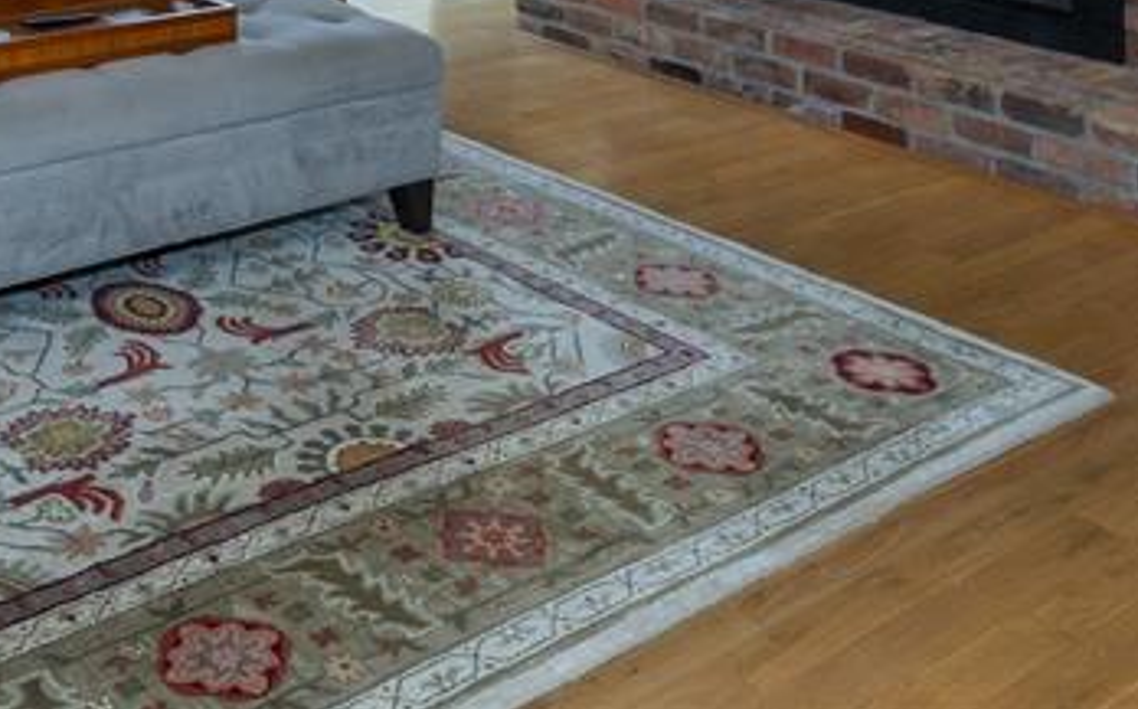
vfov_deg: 20.1
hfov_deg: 36.6
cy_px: -400
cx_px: 271
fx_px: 1674
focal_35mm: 54
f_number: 8
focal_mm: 18
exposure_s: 1/125
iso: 640
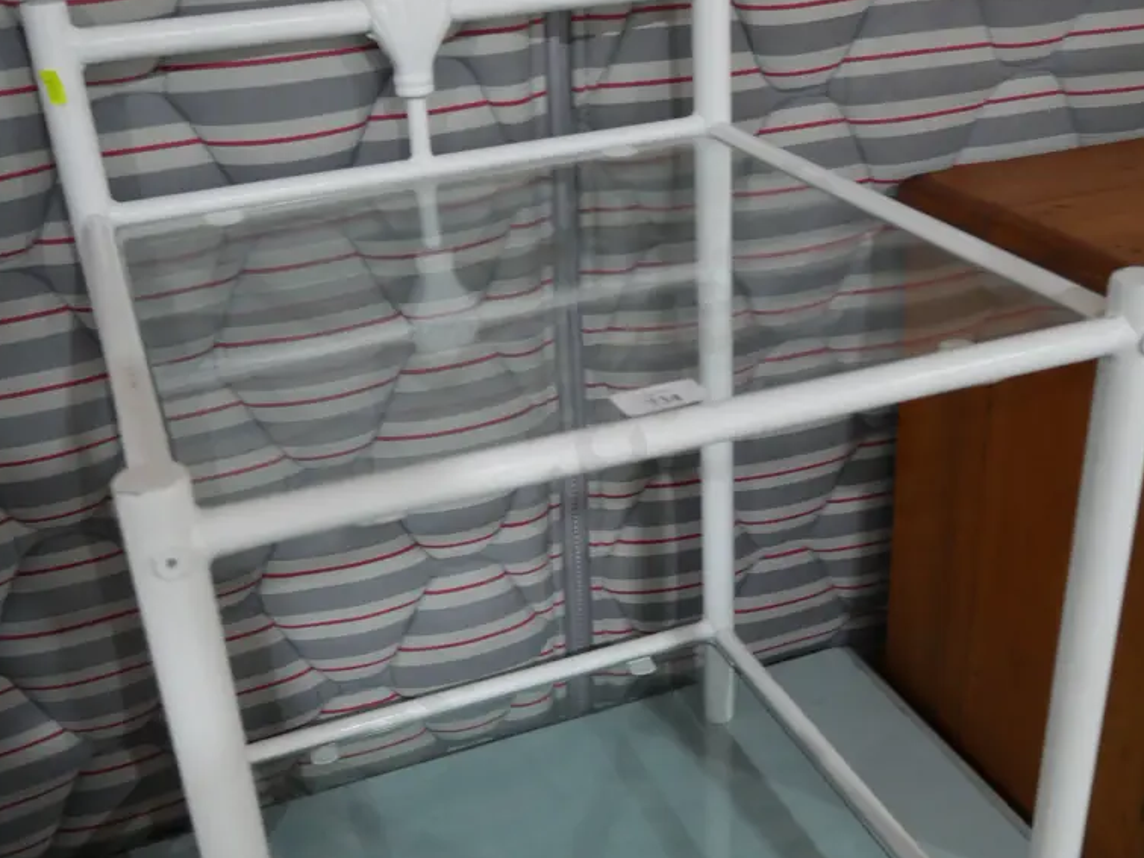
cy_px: 497
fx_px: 1256
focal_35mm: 38
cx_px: 571
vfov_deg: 37.6
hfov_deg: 49.0
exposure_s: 1/60
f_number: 3.5
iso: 1600
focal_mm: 14
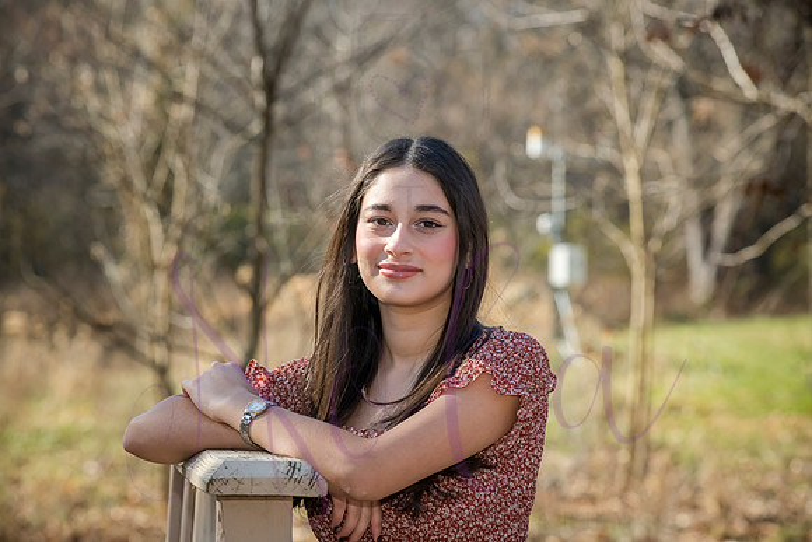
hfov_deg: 15.2
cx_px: 406
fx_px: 3046
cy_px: 271
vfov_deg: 10.2
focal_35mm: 135
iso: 400
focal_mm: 135
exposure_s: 1/500
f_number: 8
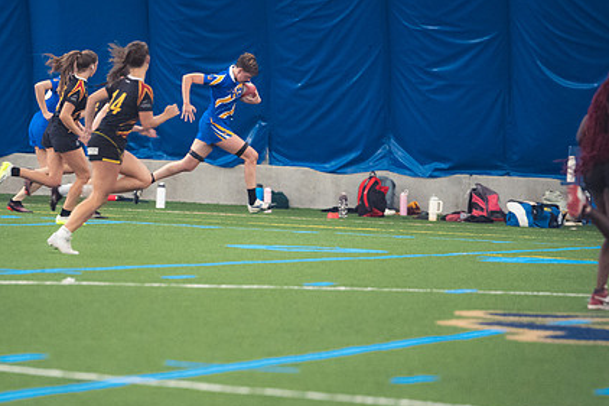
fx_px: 6967
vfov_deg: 3.3
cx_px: 198
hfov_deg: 5.0
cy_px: 207
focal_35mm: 412
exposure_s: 1/320
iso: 5000
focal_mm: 200
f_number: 2.8
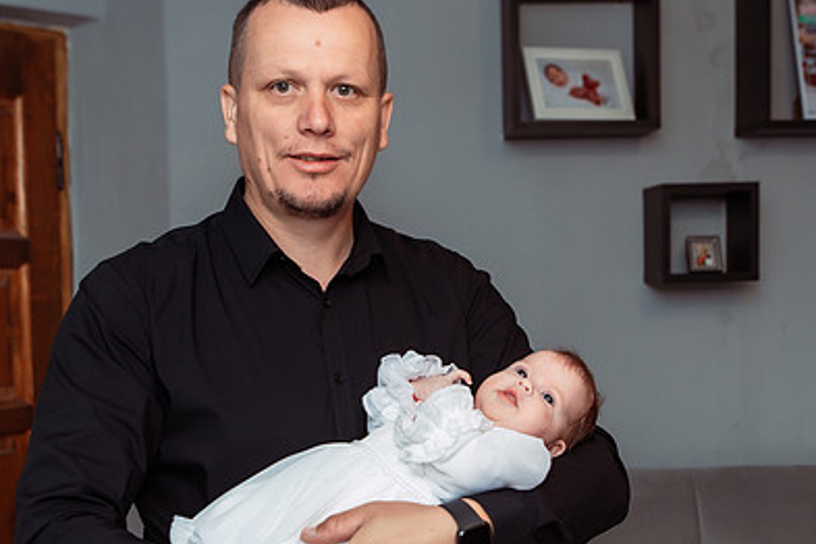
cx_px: 437
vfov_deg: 25.9
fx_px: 1179
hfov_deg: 38.2
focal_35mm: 52
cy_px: 326
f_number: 3.5
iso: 500
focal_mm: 32
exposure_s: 1/250
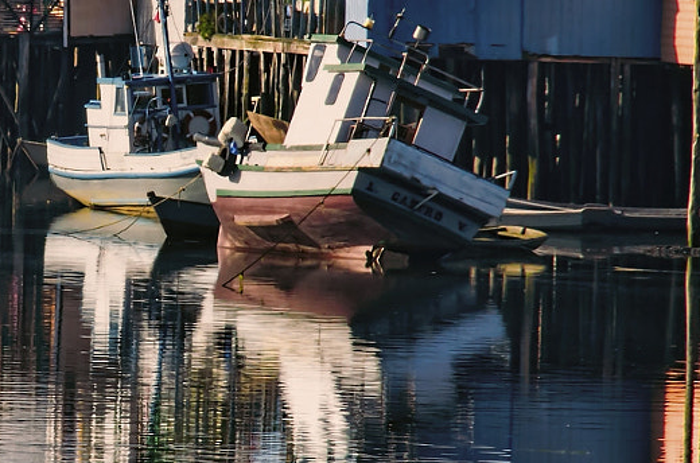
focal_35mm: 923
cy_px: 142
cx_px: 98
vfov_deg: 1.5
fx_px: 17903
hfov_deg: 2.2
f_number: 22
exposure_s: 1/160
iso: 400
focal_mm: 200
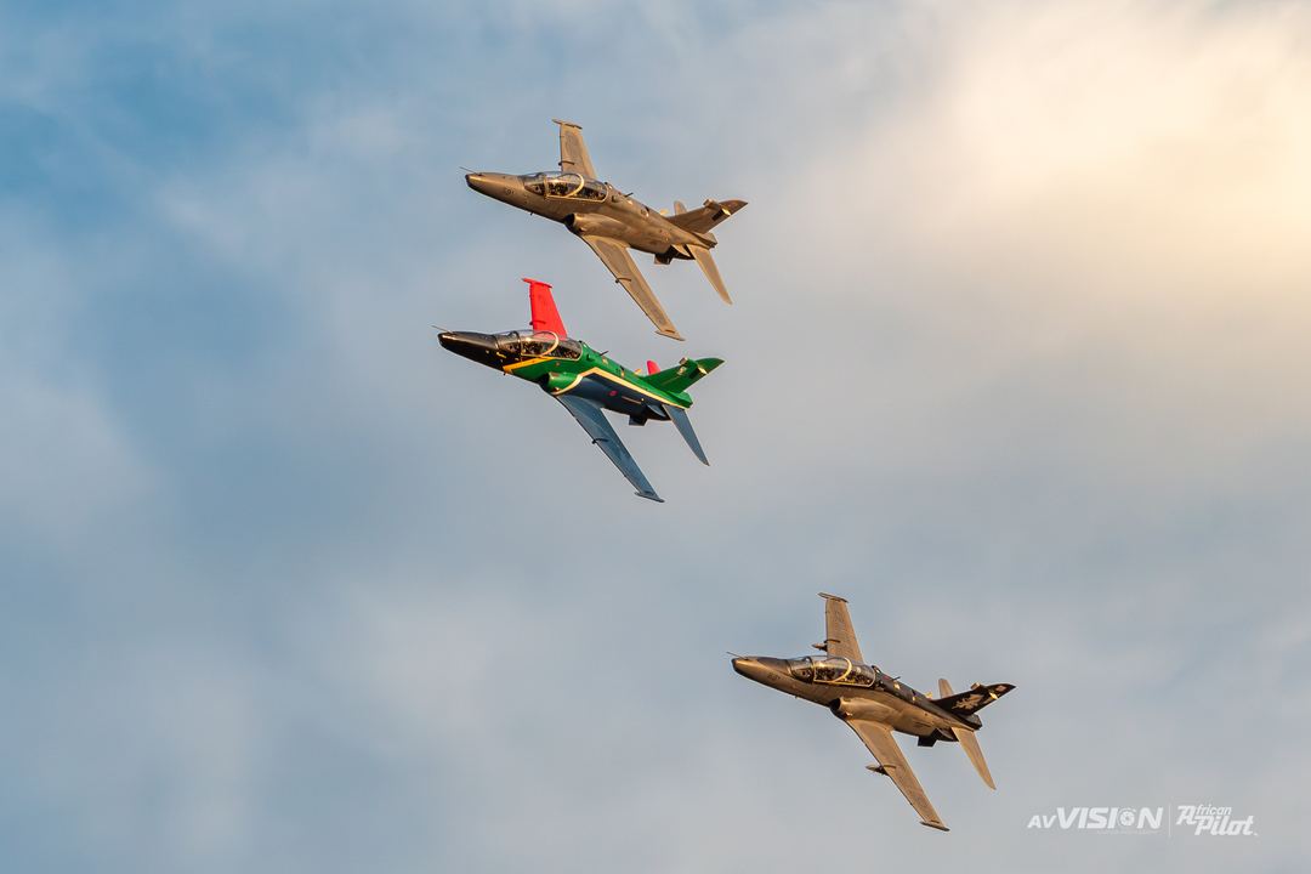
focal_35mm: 387
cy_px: 264
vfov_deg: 3.5
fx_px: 14102
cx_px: 610
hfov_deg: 5.3
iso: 400
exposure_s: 1/800
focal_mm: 185
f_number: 7.1
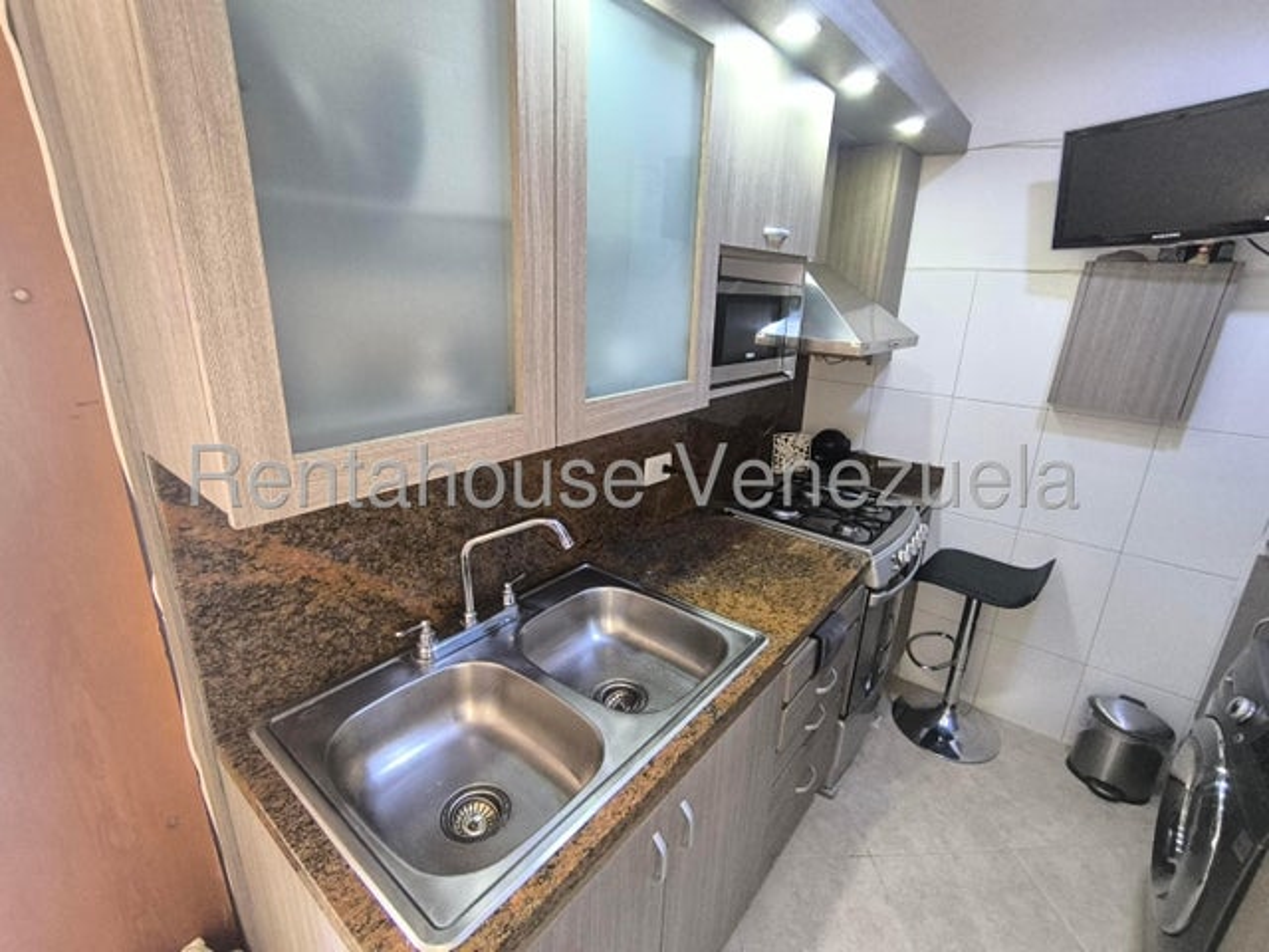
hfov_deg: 94.5
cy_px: 476
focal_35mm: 16
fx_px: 587
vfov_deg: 78.1
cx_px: 634
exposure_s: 1/33.3
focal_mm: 1.65
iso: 320
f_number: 2.2
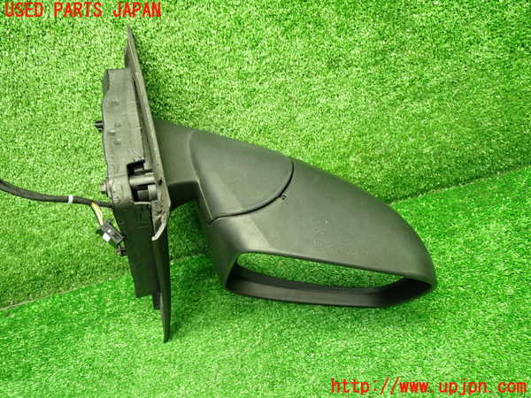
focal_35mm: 30
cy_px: 199
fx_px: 460
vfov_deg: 46.8
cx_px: 266
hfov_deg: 60.0
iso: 400
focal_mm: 5.4
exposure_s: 1/30
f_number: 2.3
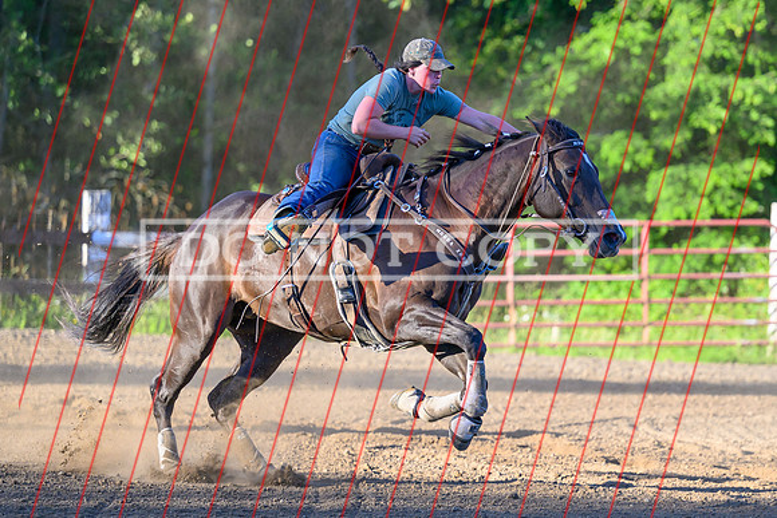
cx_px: 487
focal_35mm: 181
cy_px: 265
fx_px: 3902
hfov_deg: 11.4
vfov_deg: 7.6
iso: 900
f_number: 2.8
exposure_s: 1/2500
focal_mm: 120
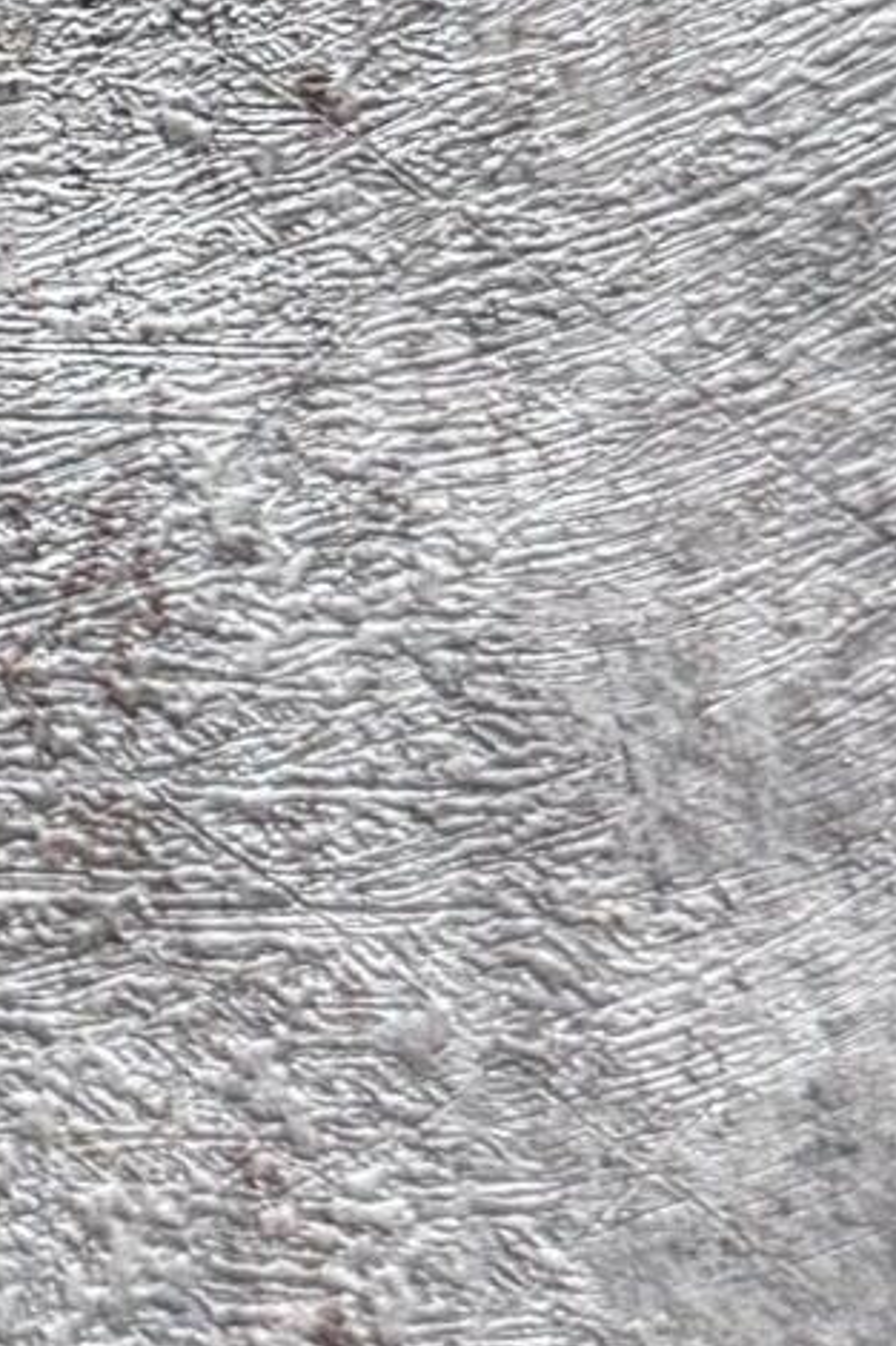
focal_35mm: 136
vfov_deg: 14.8
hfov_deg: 9.6
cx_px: -747
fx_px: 5081
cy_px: -46
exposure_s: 1/60
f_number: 1.78
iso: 250
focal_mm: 6.76
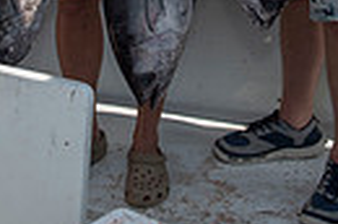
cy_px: -172
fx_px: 1424
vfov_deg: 8.6
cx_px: 107
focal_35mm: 152
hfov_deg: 13.5
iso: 50
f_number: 5.6
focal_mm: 34
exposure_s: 1/250
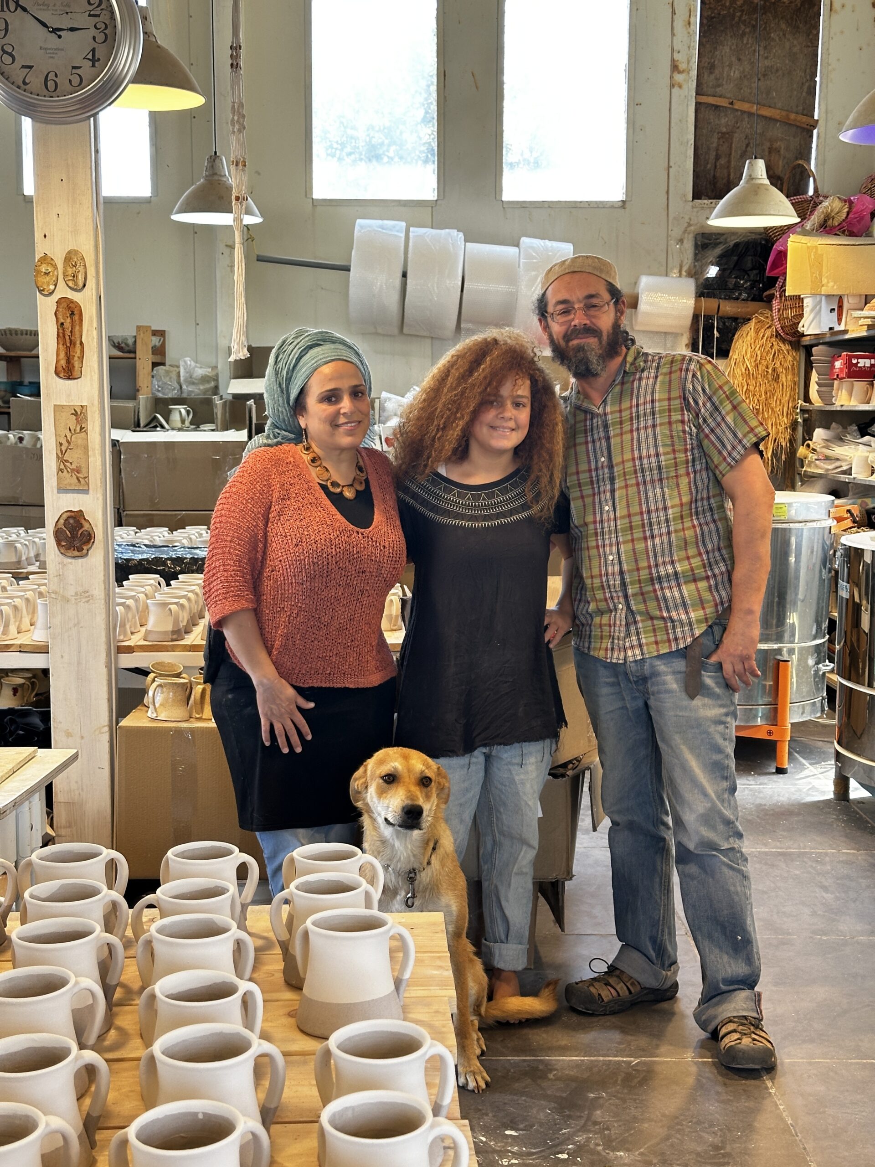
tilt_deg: -5.4
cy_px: 584
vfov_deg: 39.7
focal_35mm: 48
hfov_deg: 30.3
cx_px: 438
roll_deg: -0.8
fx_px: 1618
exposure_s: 1/100
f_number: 1.78
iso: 100
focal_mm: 6.86
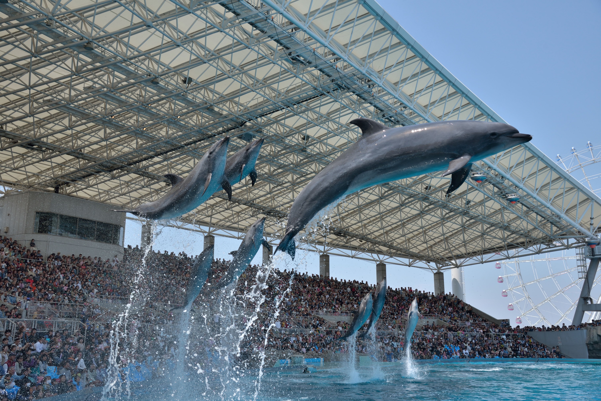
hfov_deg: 50.7
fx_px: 635
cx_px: 300
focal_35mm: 38
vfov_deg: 35.1
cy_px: 200
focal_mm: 38
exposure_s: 1/800
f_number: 7.1
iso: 280
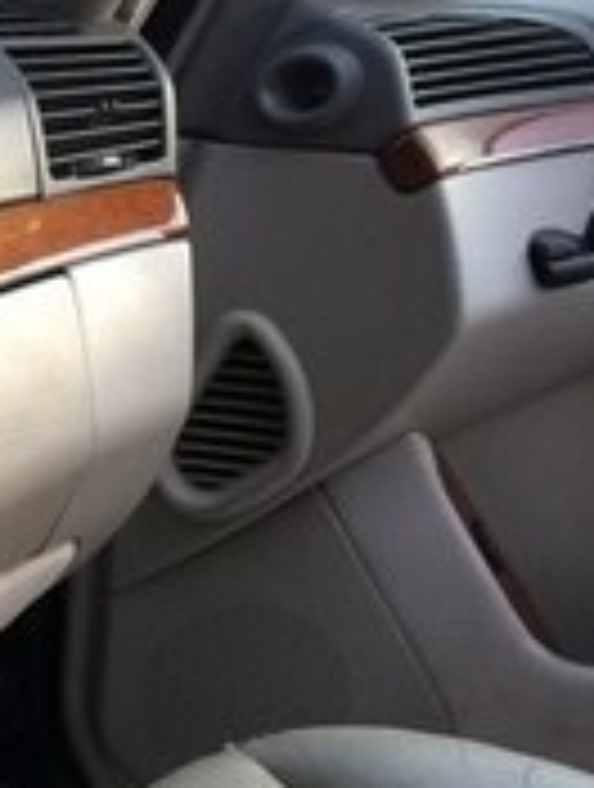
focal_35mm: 82
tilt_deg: -36.3
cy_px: 1072
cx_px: -202
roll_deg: +2.1
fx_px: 1869
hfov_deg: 16.9
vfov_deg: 21.2
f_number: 2.2
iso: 50
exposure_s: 1/33
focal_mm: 4.15
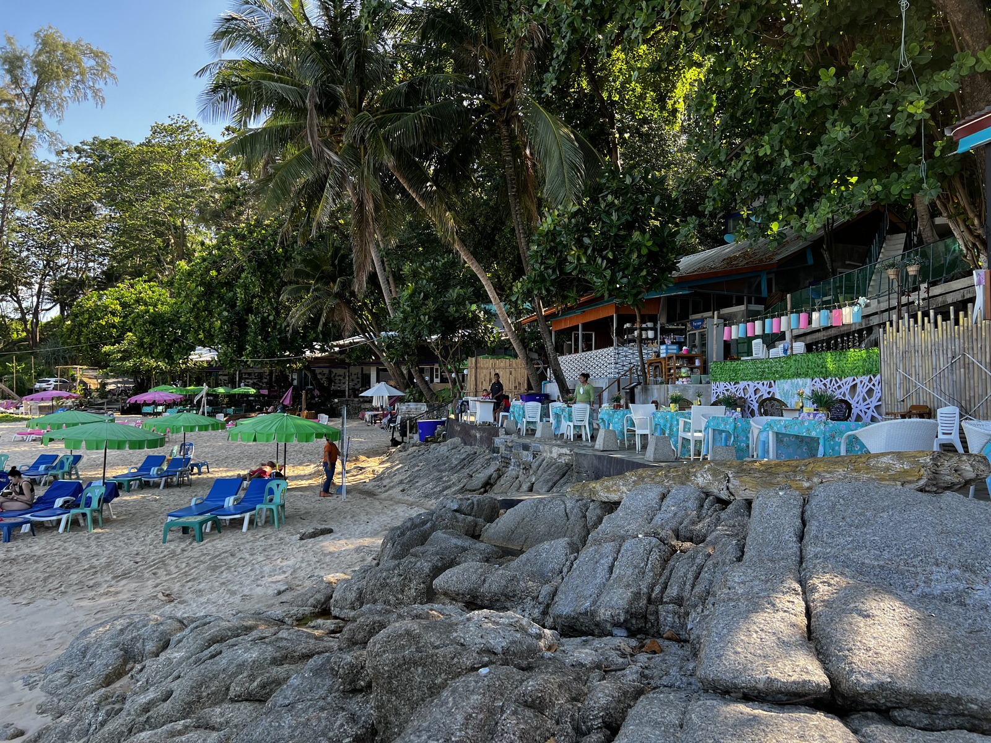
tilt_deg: +2.2
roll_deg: -0.3
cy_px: 372
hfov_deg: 67.3
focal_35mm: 26
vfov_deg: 53.1
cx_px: 496
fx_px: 744
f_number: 1.5
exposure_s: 1/478
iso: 50
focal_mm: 5.7
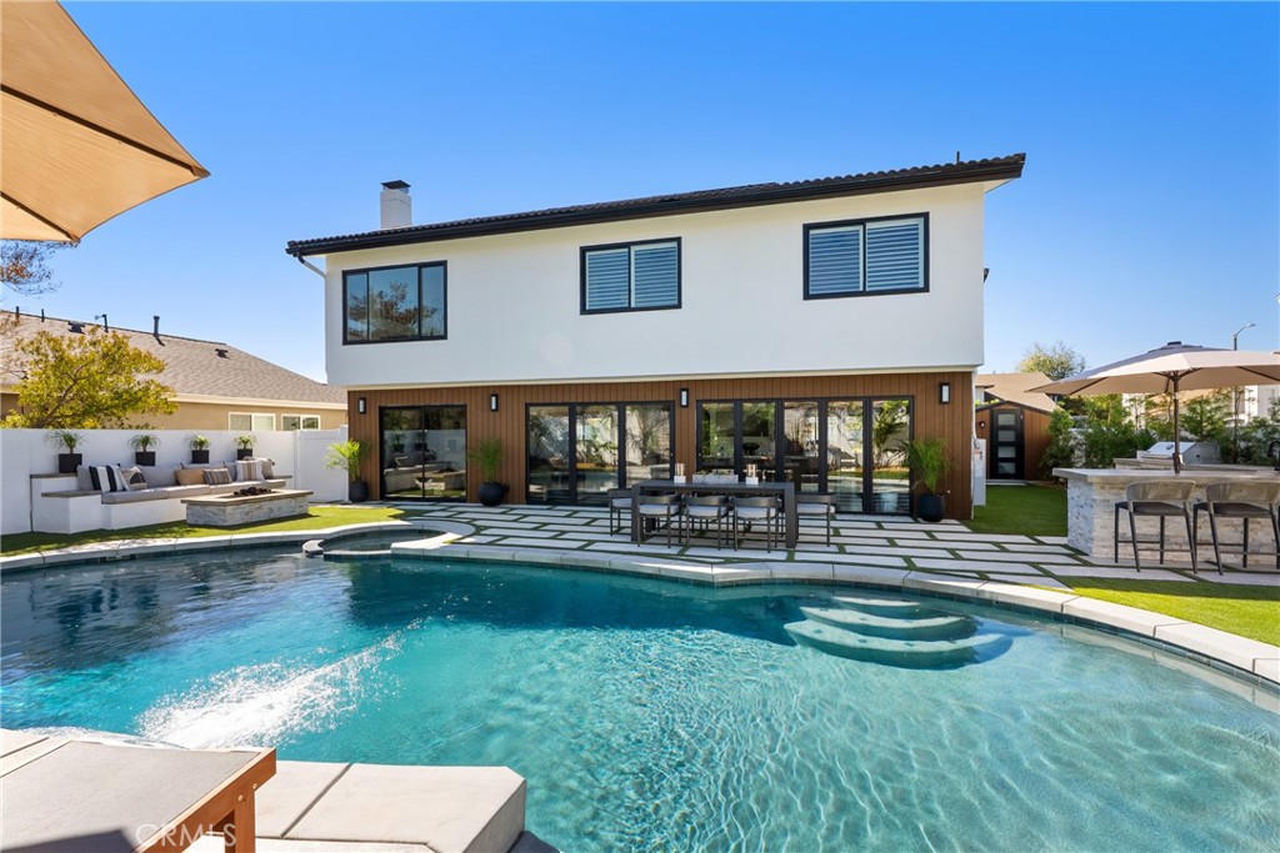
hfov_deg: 96.7
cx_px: 640
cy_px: 426
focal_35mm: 16
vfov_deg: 73.8
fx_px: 569
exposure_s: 1/500
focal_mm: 16
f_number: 9
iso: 320
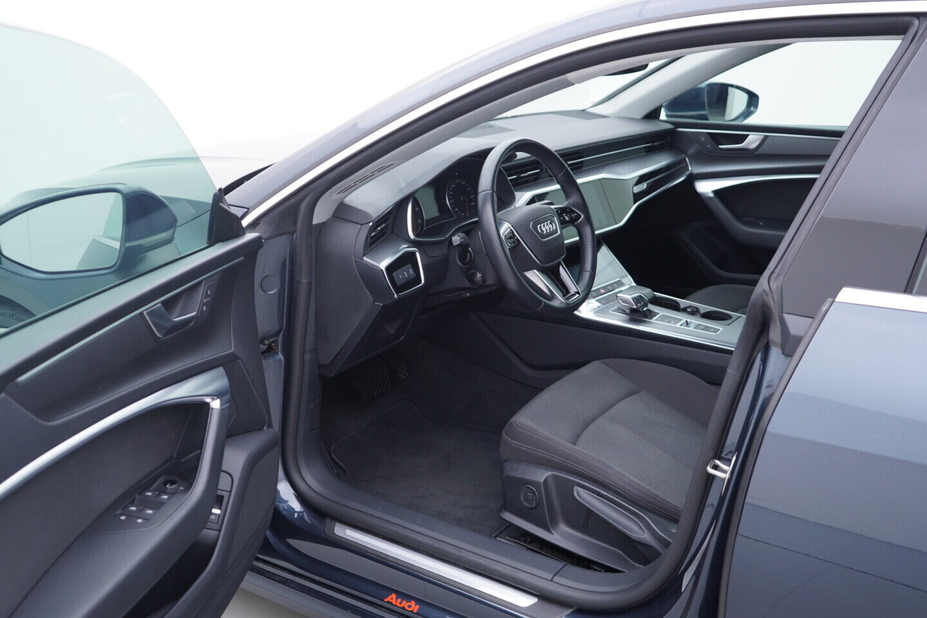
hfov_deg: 53.1
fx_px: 927
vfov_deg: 36.9
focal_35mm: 36
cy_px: 309
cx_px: 464
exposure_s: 1/40
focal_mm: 24
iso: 125
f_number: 2.8
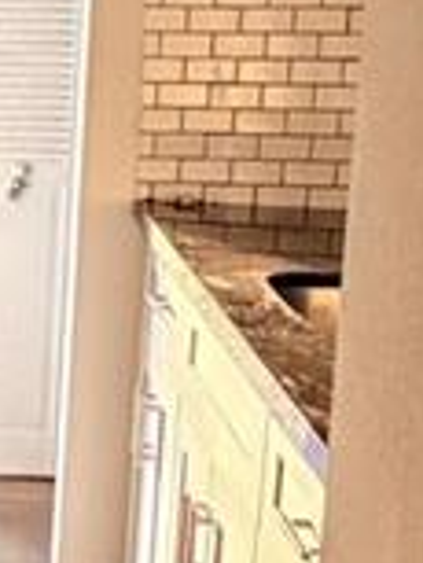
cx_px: -349
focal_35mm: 110
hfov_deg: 12.3
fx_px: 1790
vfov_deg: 17.9
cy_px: 276
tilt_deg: -10.0
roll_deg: -0.5
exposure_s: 1/60
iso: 640
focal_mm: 2.22
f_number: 2.2
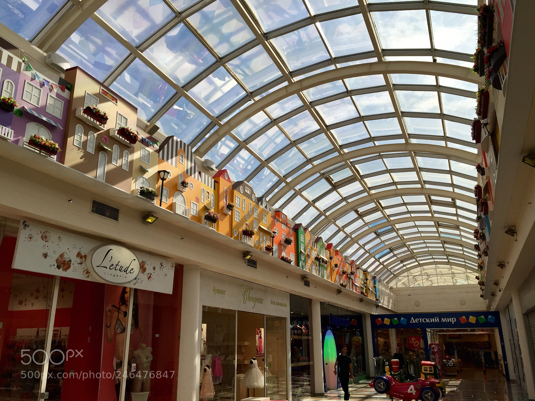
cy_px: 200
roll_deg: +0.8
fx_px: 448
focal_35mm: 29
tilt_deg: +17.6
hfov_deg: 61.7
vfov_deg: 48.2
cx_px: 268
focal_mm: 4.15
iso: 32
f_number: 2.2
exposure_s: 1/659
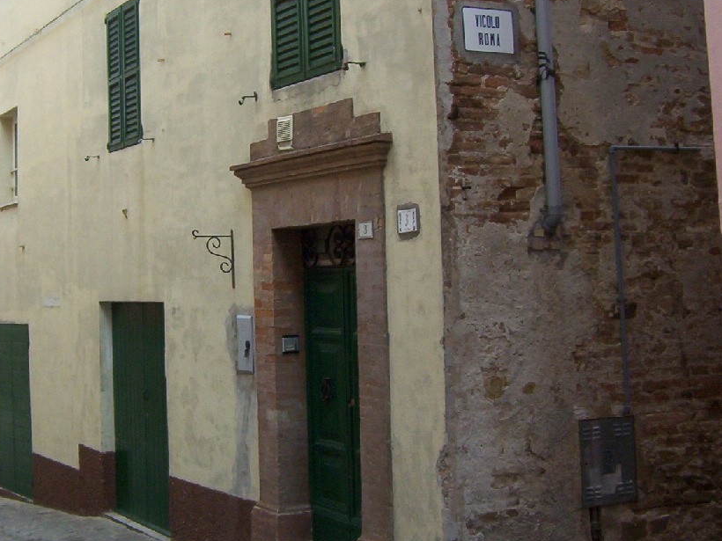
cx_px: 239
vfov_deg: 27.9
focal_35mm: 52
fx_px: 1085
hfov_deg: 36.4
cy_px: 180
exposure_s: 1/661
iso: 100
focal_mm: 5.54
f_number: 2.76
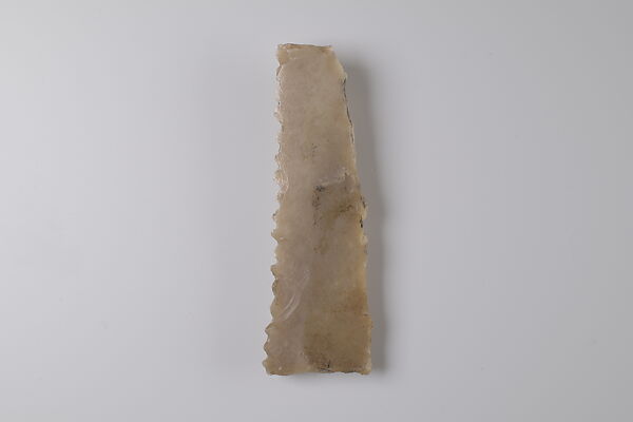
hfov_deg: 33.4
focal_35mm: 60
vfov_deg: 22.6
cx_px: 316
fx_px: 1055
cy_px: 211
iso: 125
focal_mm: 40
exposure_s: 1/60
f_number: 16
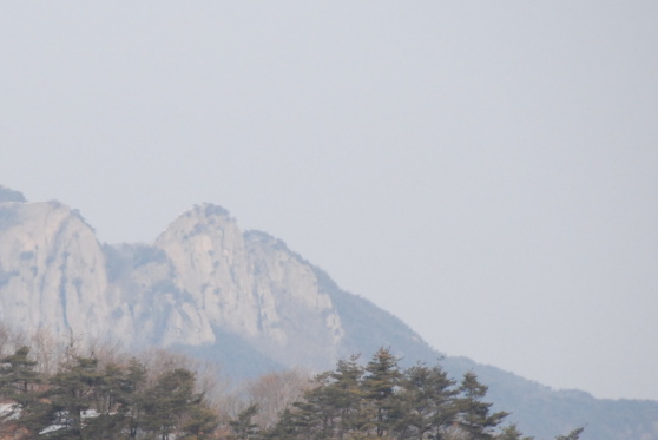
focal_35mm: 551
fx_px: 10079
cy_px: 317
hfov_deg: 3.7
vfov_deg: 2.5
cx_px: 191
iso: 800
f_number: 6.3
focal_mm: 200
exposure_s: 1/2500
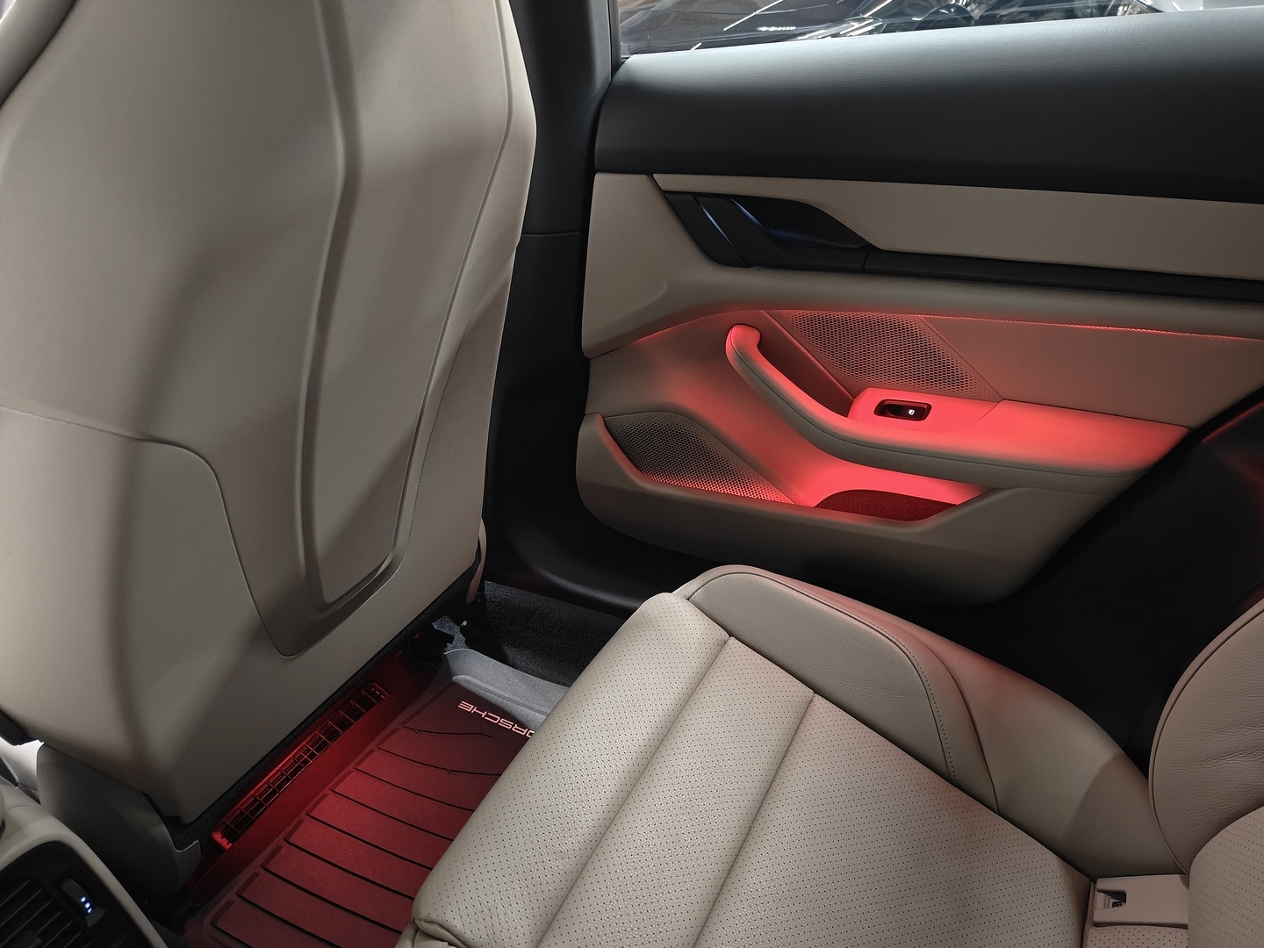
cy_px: 474
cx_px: 632
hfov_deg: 71.6
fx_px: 876
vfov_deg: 56.8
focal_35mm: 24
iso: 3200
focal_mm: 5.59
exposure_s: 1/20
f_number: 1.8
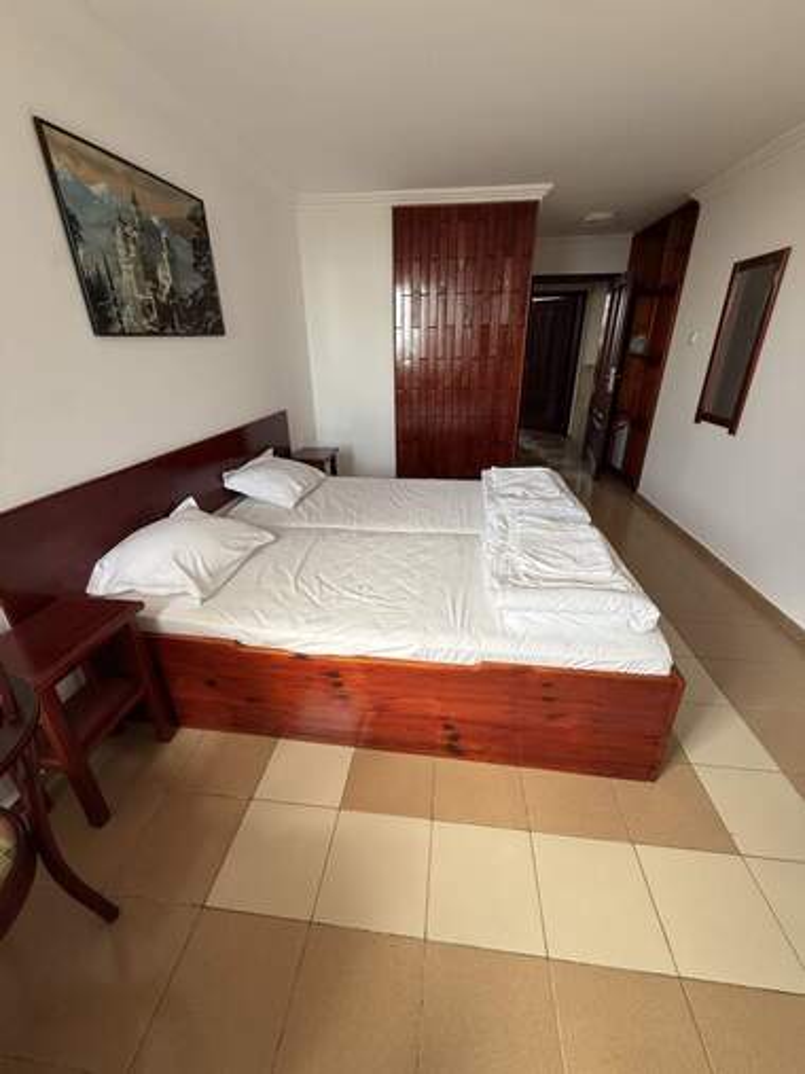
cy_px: 537
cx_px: 402
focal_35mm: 14
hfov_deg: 85.7
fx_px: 434
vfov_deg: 102.1
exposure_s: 1/99
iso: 160
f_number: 2.2
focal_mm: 2.22
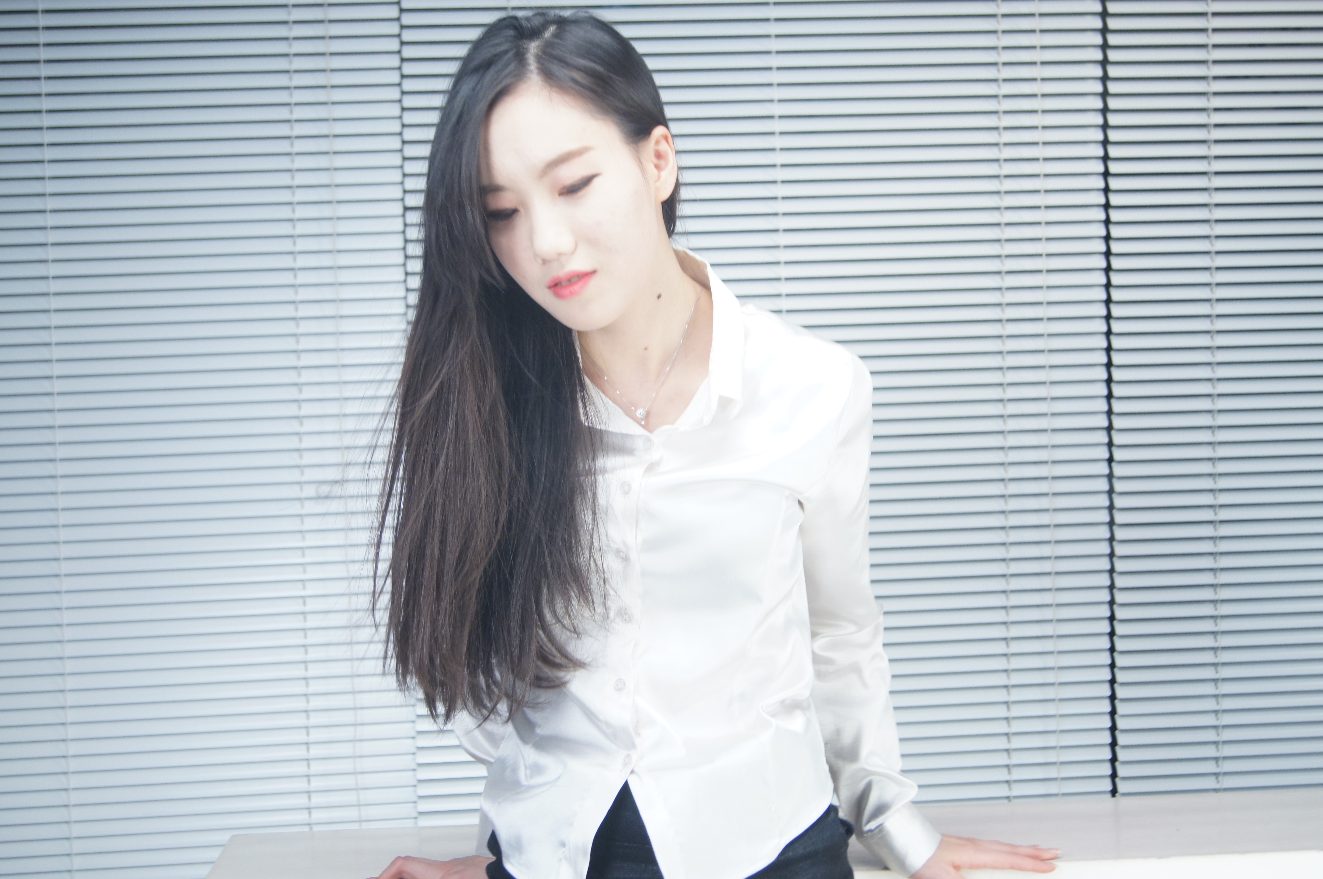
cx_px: 662
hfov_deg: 37.9
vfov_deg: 25.7
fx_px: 1927
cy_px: 440
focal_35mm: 52
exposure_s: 1/160
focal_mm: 35
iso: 800
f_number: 5
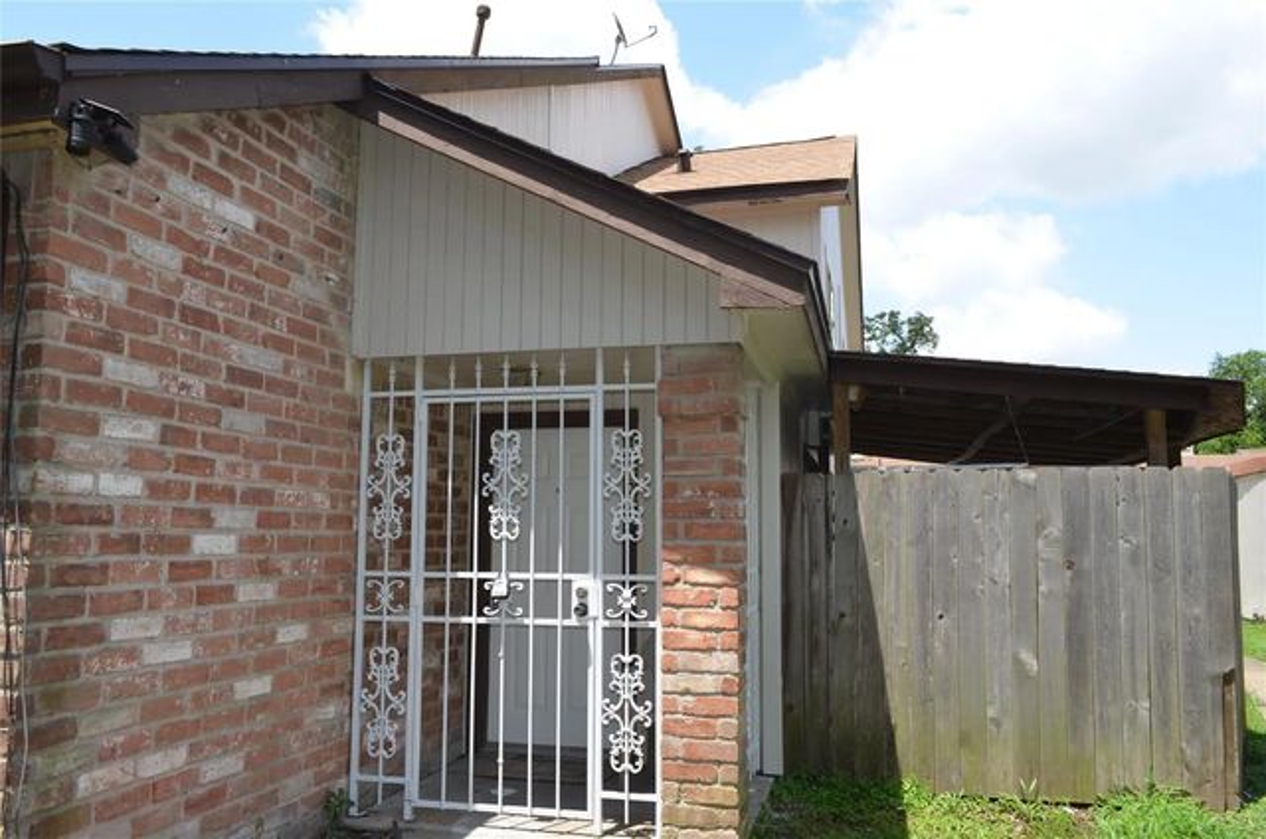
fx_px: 948
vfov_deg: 47.7
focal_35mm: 27
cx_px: 633
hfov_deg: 67.5
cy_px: 420
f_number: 7.1
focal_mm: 18
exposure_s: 1/200
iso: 100
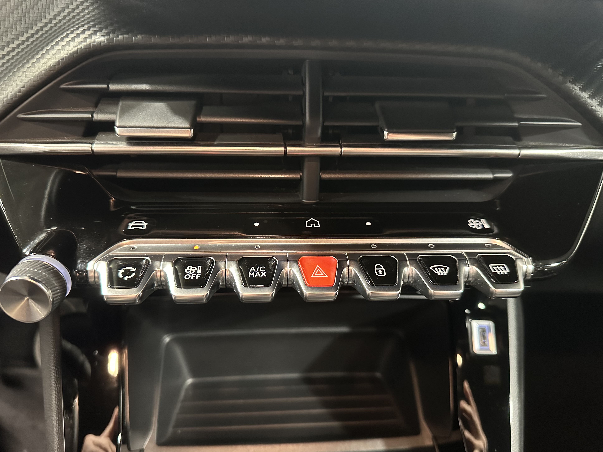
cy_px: 233
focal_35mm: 25
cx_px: 299
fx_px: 435
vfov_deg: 54.9
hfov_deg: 69.4
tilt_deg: -35.7
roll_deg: -2.9
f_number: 1.78
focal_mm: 6.86
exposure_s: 1/33
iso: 800
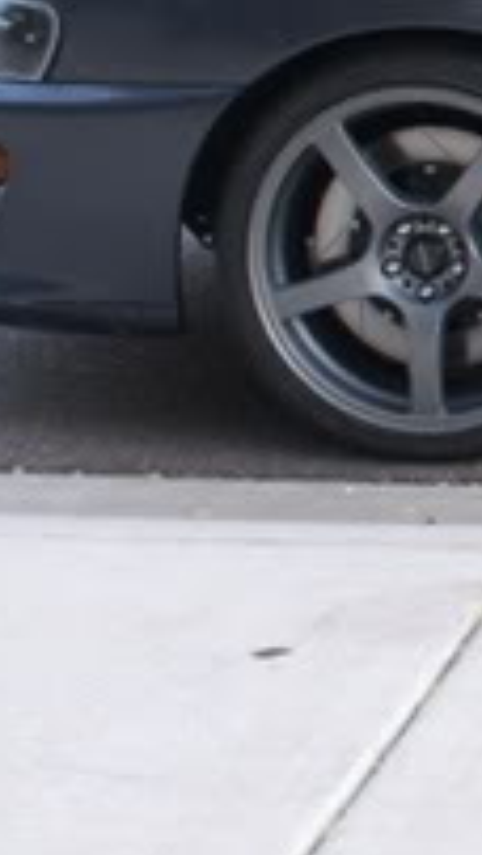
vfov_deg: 15.4
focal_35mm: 137
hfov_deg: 8.2
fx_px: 3105
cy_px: -21
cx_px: 1125
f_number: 4
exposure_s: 1/40
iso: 200
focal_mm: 22
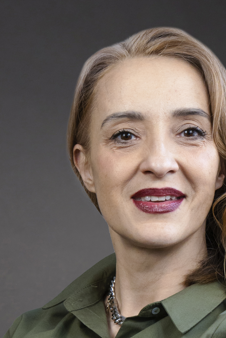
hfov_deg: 8.5
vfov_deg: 12.6
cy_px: 322
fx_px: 1525
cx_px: 121
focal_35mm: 162
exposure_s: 1/160
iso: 640
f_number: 5
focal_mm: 48
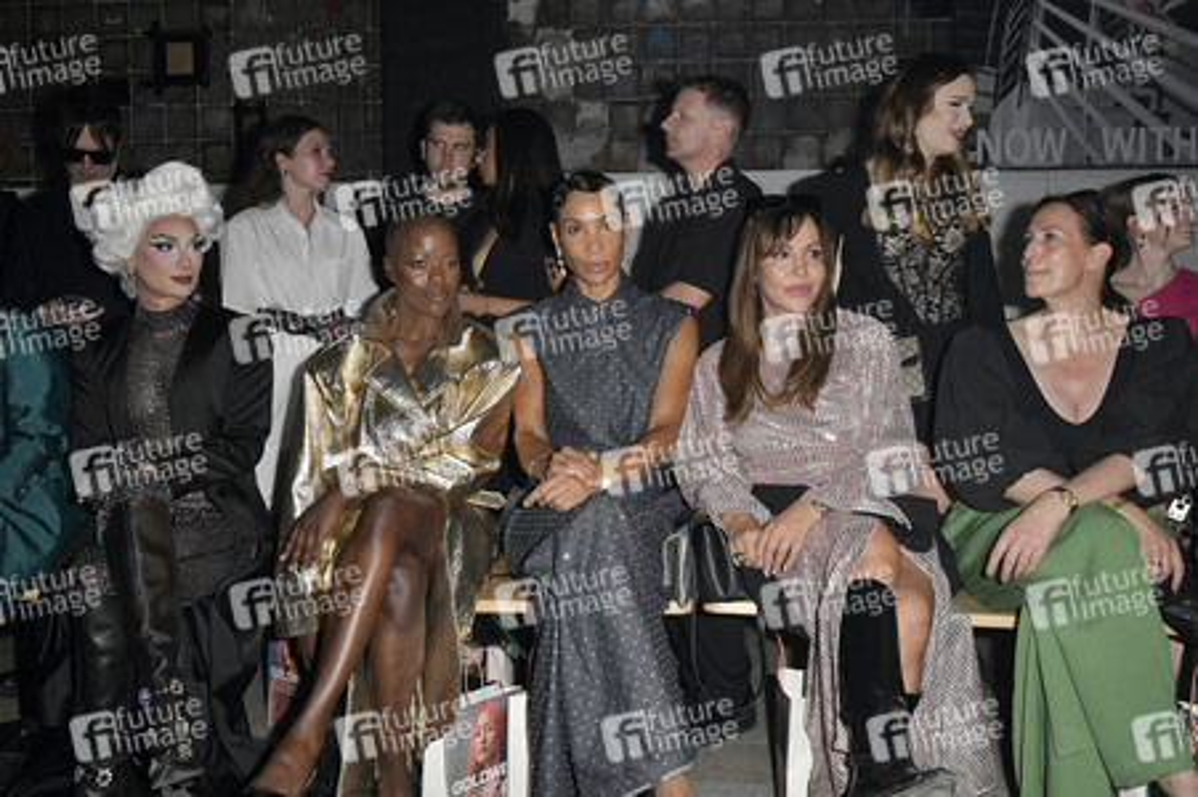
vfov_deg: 39.9
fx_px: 1097
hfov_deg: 57.3
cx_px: 599
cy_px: 398
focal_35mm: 33
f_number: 8
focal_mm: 28
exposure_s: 1/250
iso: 1600
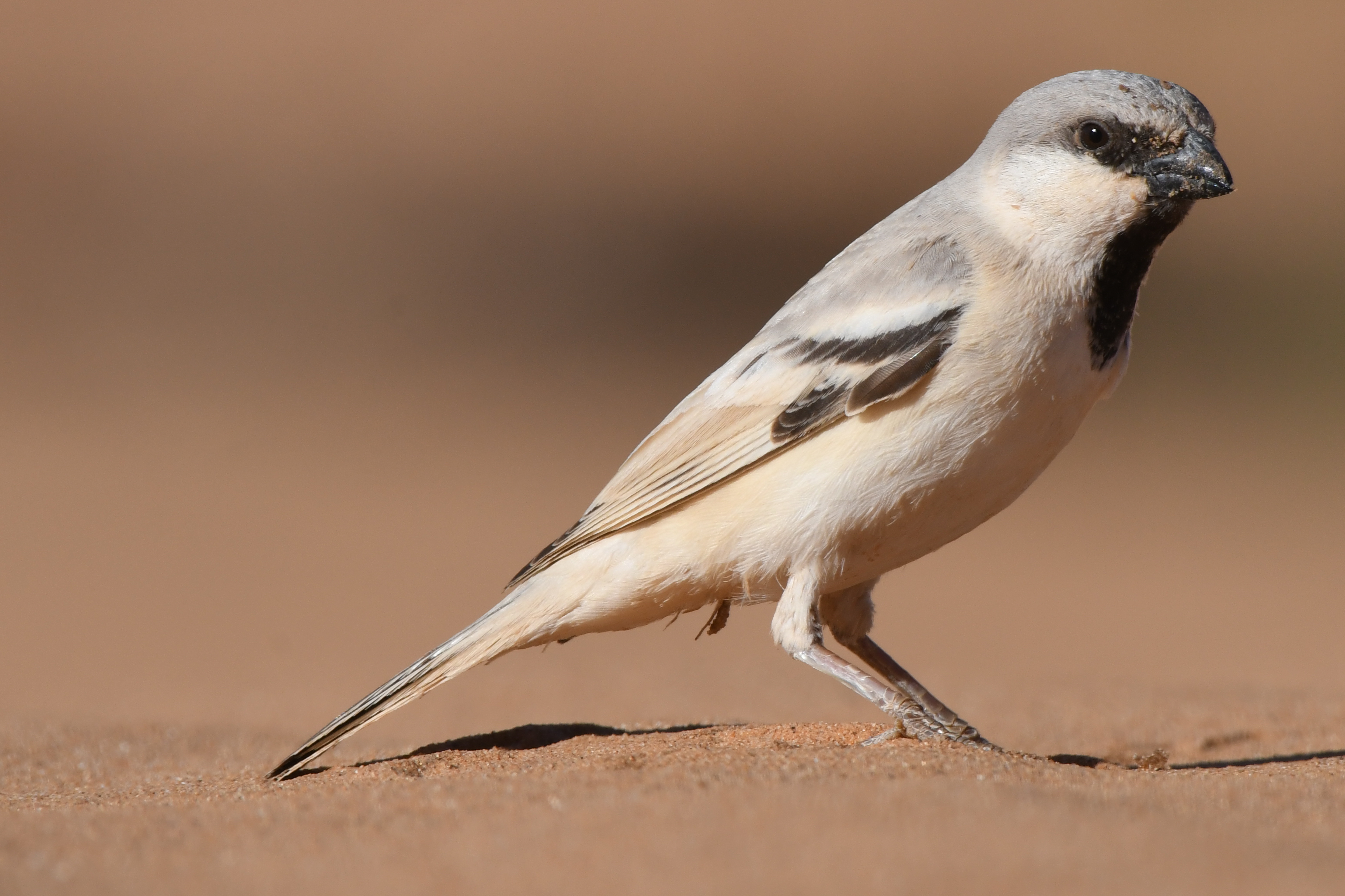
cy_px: 326
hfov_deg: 1.7
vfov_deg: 1.1
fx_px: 45050
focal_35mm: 1206
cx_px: 1022
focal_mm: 500
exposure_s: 1/1600
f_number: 10
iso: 500
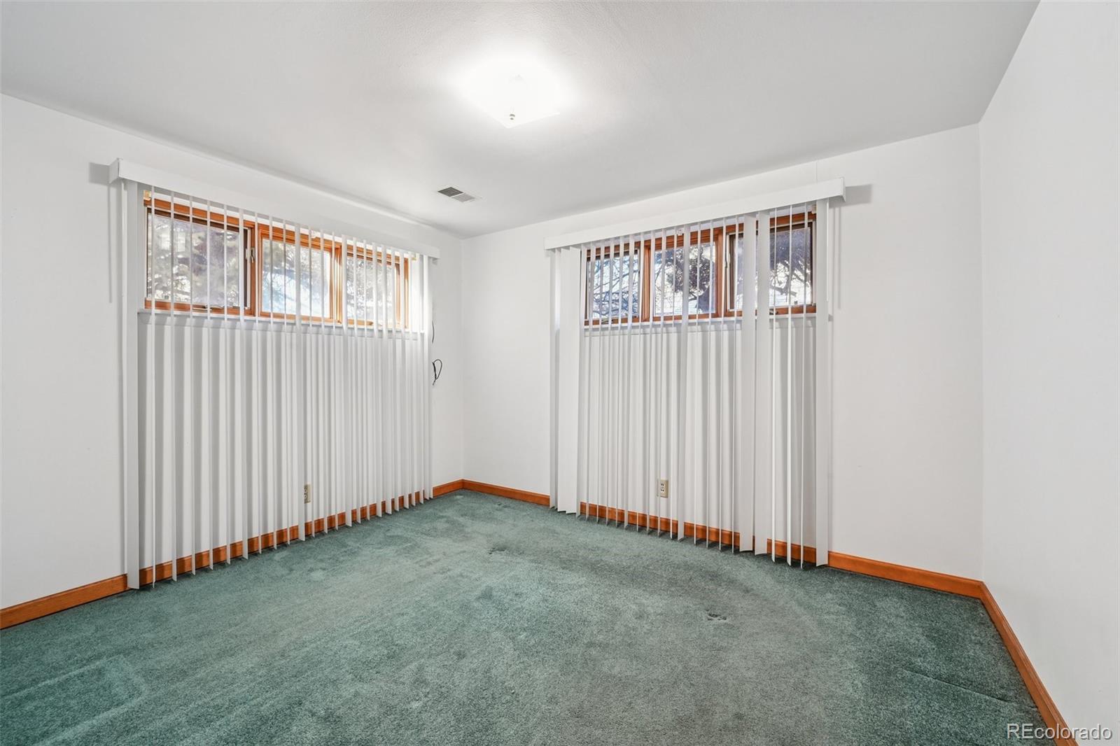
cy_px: 373
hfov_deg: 104.3
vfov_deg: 81.2
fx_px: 435
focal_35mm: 14
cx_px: 560
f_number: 11
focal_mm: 14
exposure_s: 1/4
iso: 400
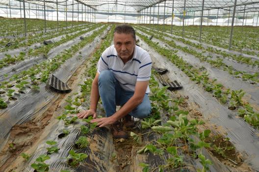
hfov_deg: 41.2
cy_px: 86
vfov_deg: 28.0
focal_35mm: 48
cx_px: 130
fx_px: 345
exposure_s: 1/400
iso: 400
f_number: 10
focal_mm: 32
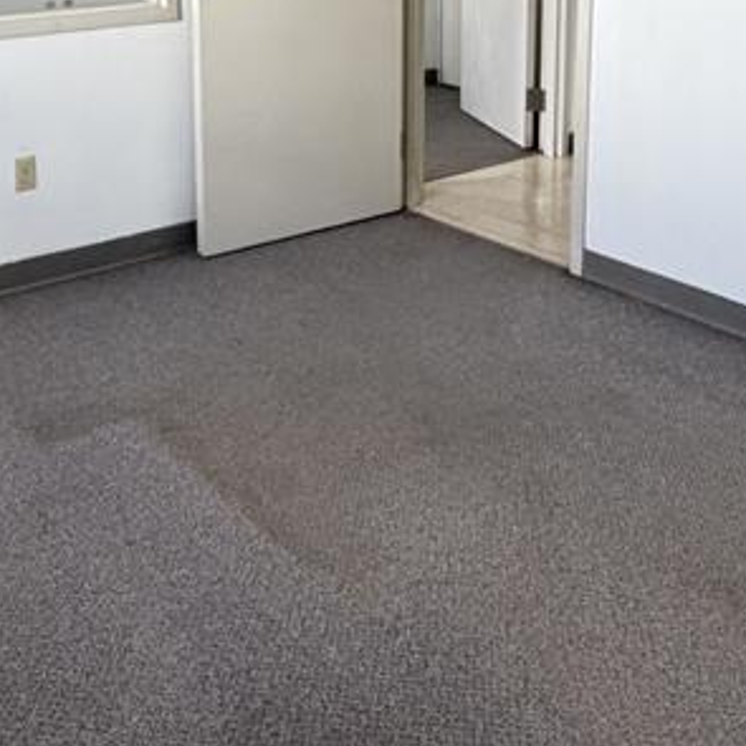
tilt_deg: -8.2
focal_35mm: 43
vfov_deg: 35.8
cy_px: 20
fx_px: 1048
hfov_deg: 39.1
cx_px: 339
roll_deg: +0.3
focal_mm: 2.22
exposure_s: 1/105
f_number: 2.2
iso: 320
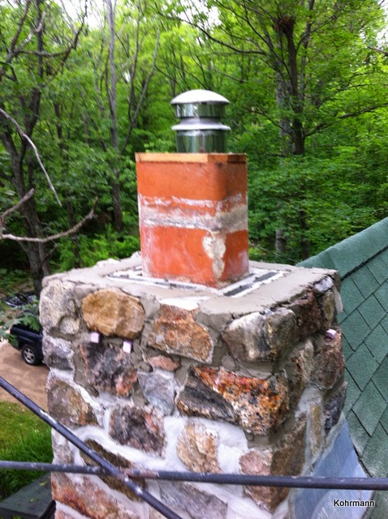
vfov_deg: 52.7
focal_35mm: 35
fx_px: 524
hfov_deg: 40.6
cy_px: 260
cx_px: 194
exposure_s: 1/100
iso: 80
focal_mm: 3.85
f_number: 2.8
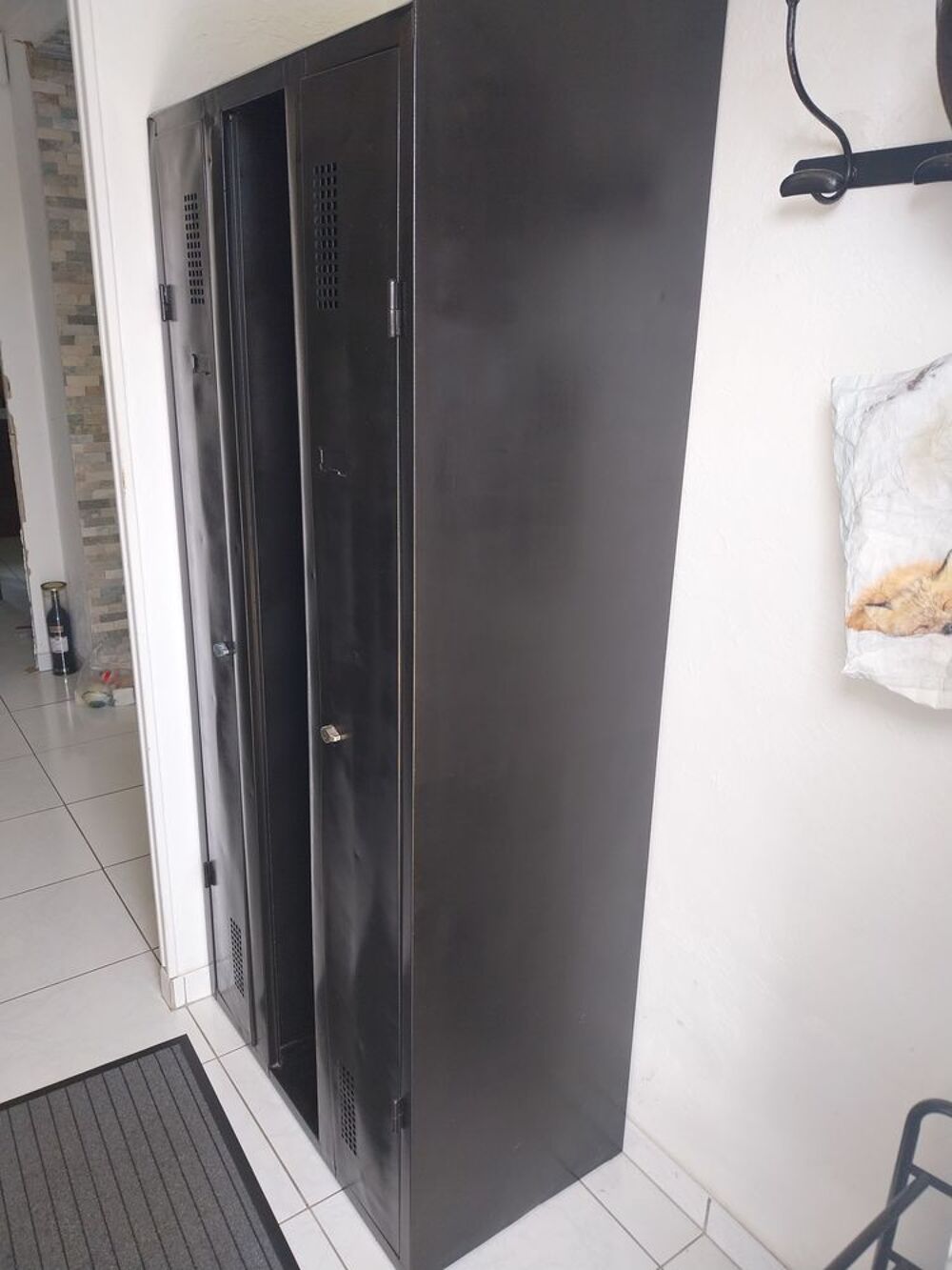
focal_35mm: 26
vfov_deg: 67.3
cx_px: 476
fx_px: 953
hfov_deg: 53.1
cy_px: 635
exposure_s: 1/50
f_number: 1.8
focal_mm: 4
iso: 50
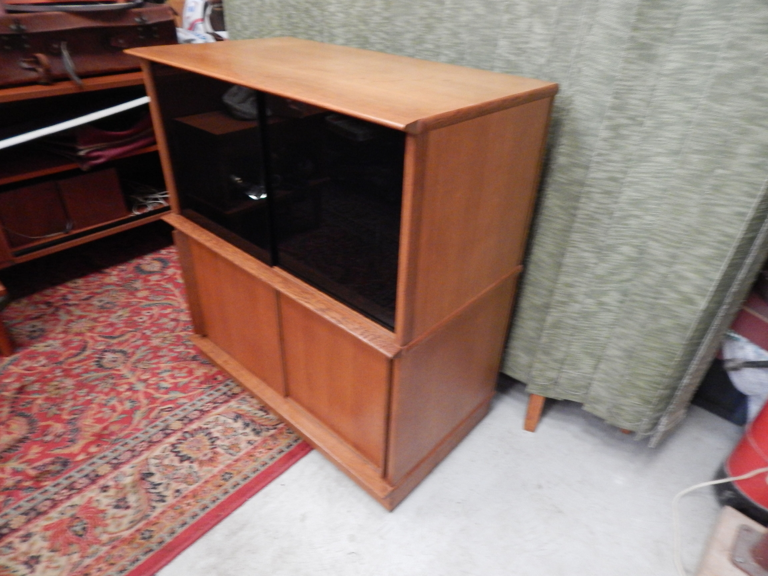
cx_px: 384
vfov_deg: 61.1
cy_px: 288
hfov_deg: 76.4
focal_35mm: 22
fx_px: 488
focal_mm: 4
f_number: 3
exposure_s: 1/6
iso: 800
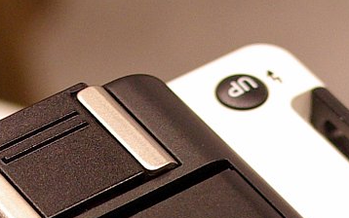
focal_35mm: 230
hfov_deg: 9.1
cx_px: 267
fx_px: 2188
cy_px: 623
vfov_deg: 5.4
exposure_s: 1/100
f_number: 4
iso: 400
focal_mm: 28
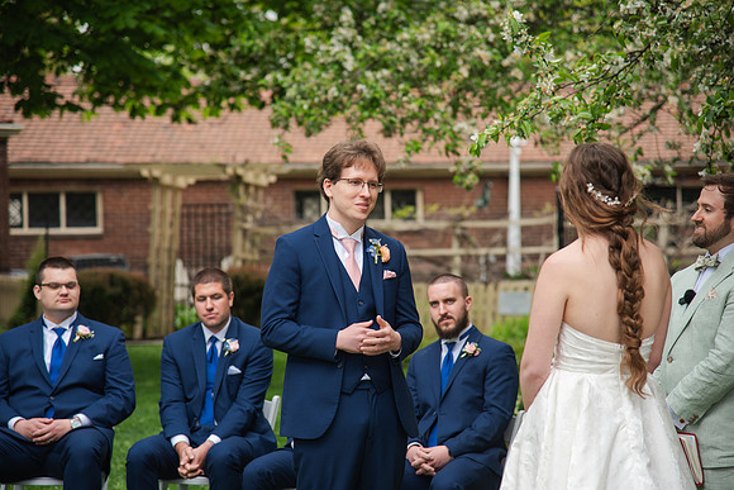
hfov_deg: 16.0
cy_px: 245
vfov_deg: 10.7
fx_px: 2619
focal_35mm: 128
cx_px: 367
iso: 125
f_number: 4
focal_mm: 120
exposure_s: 1/320
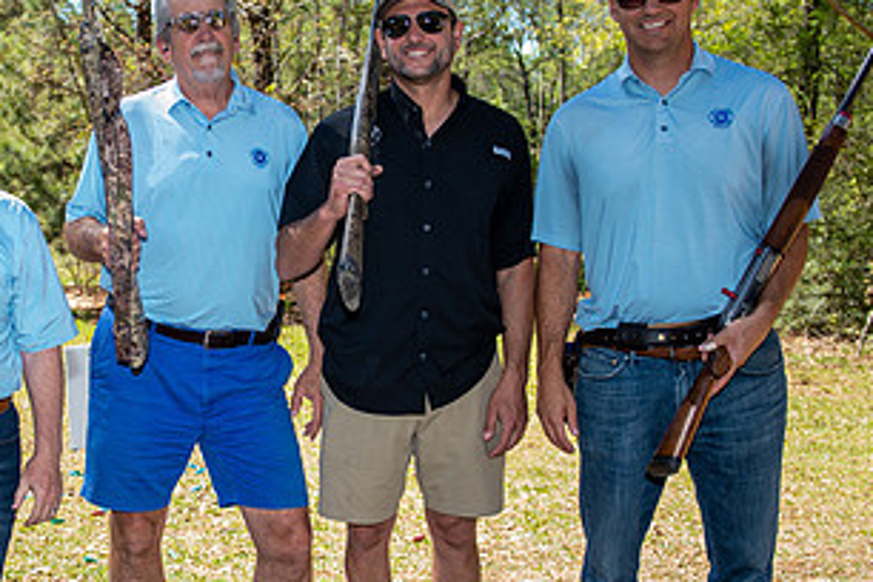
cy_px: 314
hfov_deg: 35.5
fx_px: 1334
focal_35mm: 55
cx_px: 228
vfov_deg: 24.6
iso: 50
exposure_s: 1/200
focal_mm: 29
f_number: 3.5
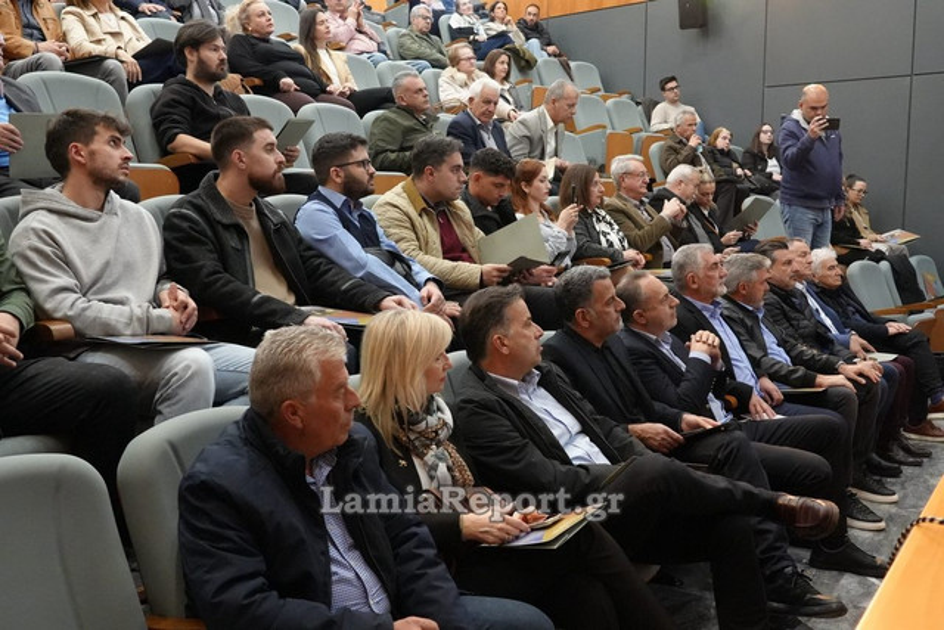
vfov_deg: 36.9
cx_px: 472
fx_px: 944
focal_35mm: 36
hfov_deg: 53.1
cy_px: 315
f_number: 4
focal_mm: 24
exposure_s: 1/160
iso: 8000
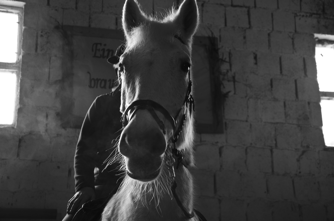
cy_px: 110
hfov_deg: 32.0
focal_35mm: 63
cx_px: 167
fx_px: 583
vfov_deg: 21.5
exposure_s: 1/60
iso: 500
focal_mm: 42
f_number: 4.8
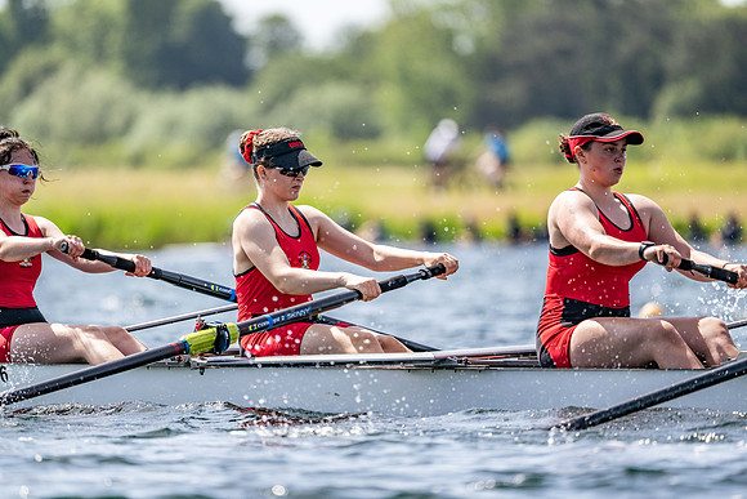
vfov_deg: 3.4
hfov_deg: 5.2
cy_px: 250
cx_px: 374
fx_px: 8302
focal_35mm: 400
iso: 320
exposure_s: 1/2500
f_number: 4.5
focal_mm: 400
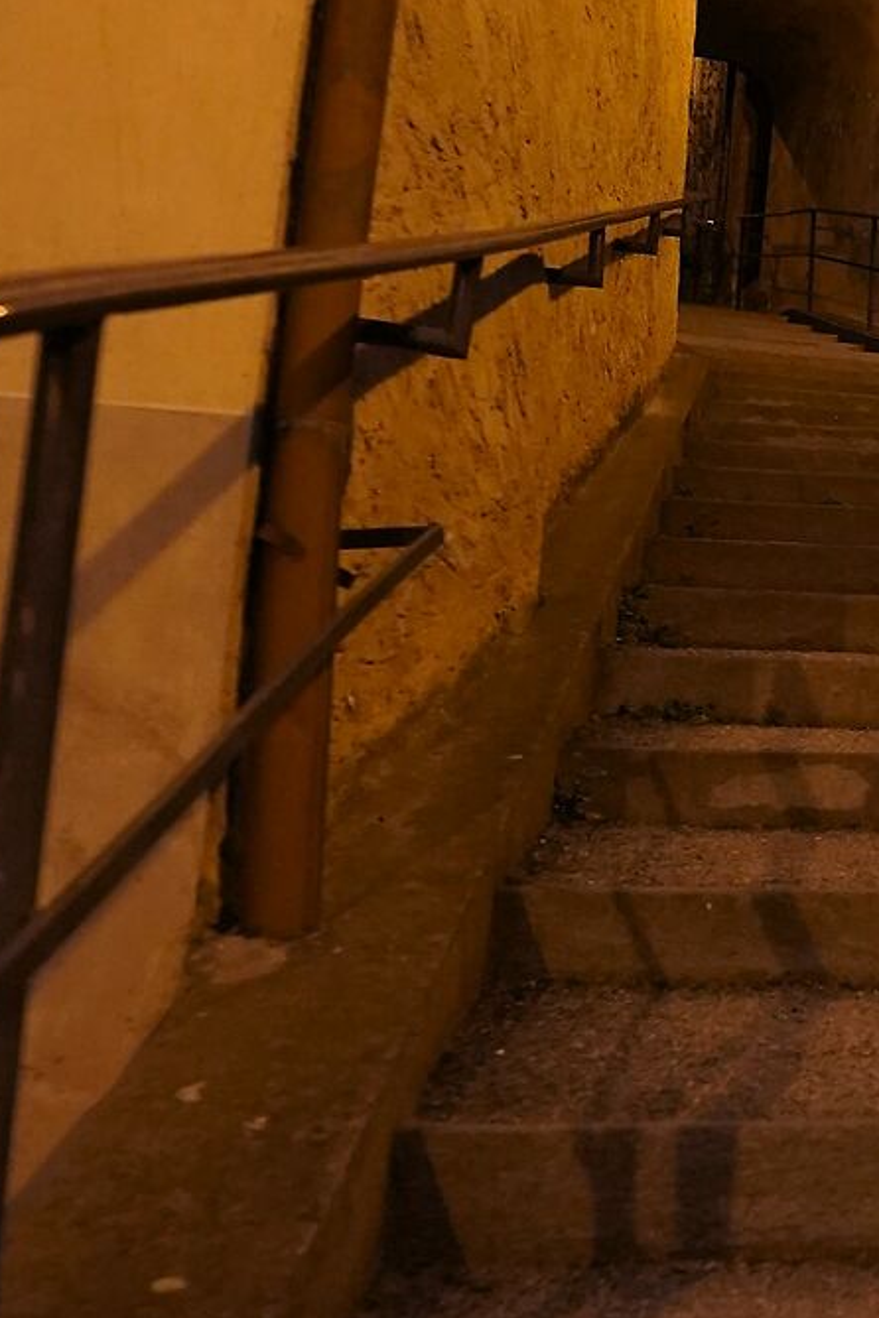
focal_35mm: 61
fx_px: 2234
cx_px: 1389
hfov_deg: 19.0
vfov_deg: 32.6
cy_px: 453
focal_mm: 17
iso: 5000
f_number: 2.8
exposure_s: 1/40
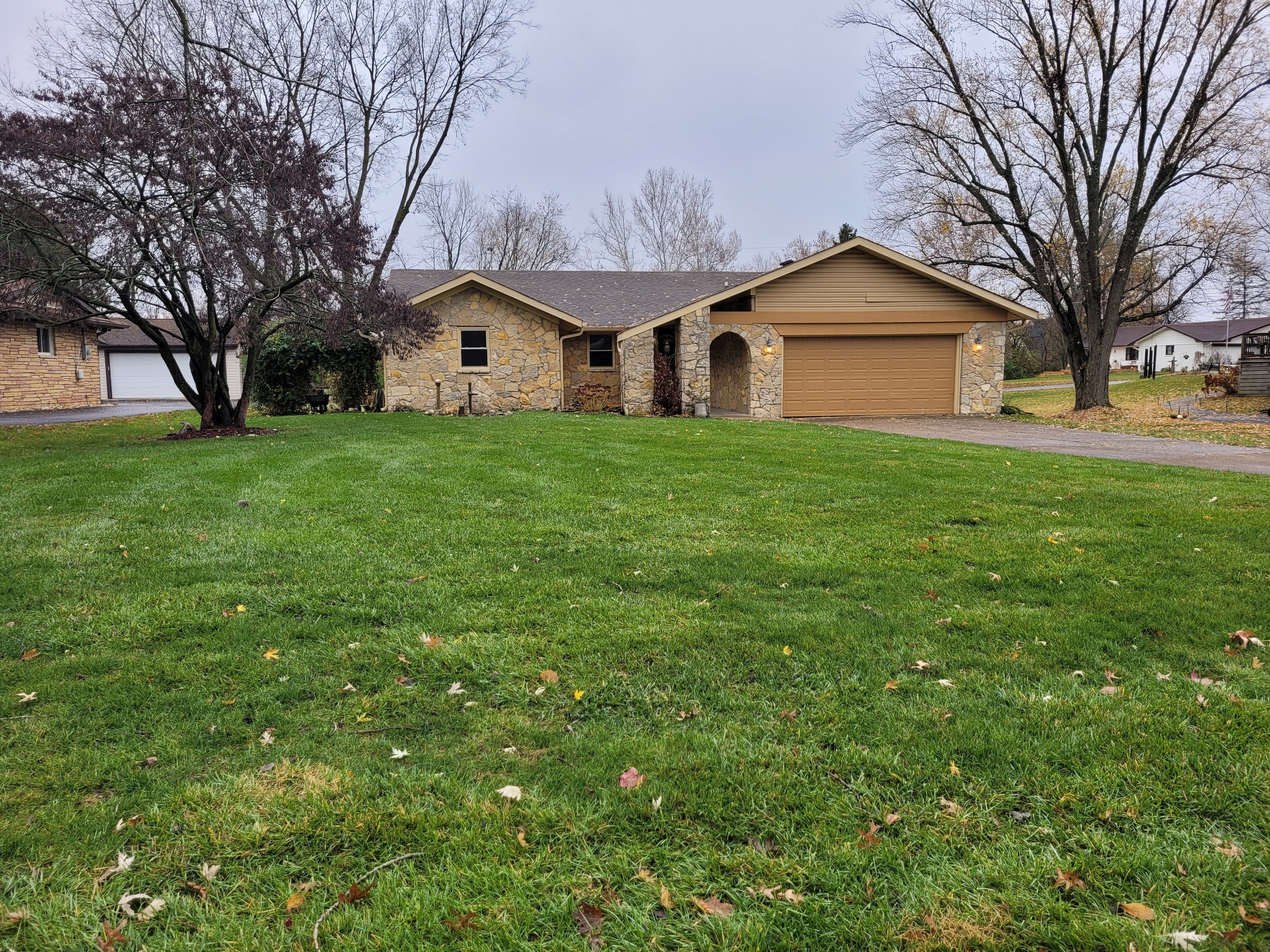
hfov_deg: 67.3
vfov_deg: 53.1
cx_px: 635
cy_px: 476
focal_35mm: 26
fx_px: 954
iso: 40
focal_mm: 5.4
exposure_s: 1/235
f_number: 1.8
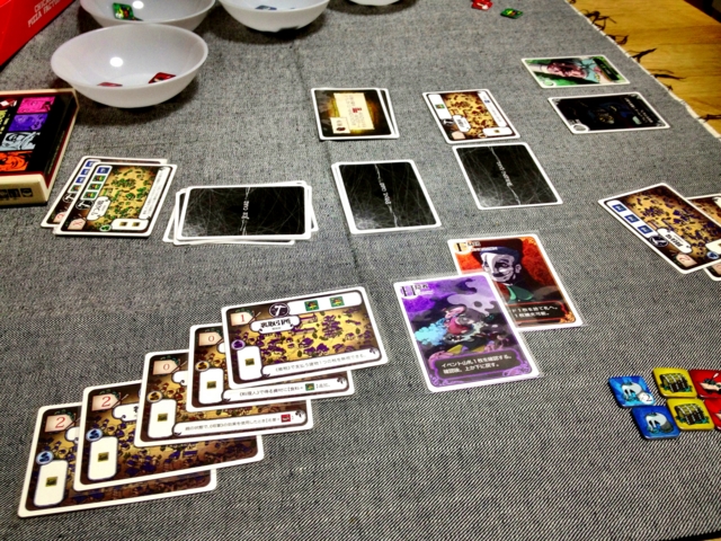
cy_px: 270
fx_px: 729
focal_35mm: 35
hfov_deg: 52.6
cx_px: 360
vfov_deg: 40.7
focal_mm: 4.28
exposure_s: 1/20
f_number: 2.4
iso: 80
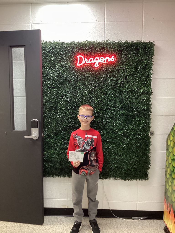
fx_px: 209
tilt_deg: -5.4
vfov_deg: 58.4
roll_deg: +0.4
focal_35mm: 31
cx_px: 88
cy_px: 116
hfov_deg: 45.4
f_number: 2.4
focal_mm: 3.3
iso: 320
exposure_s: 1/60
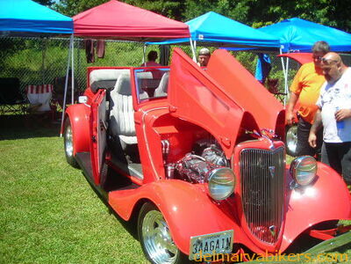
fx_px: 385
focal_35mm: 38
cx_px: 176
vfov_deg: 37.7
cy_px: 132
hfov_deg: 49.0
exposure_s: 1/286
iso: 50
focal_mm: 6.3
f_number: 3.2
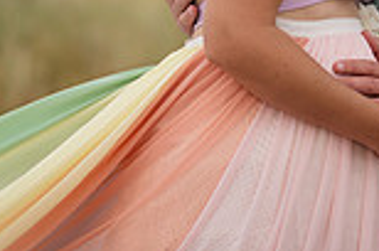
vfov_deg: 4.2
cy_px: -221
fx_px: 3372
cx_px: 281
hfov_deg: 6.4
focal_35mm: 321
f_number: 2.5
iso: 125
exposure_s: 1/1000
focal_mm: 85
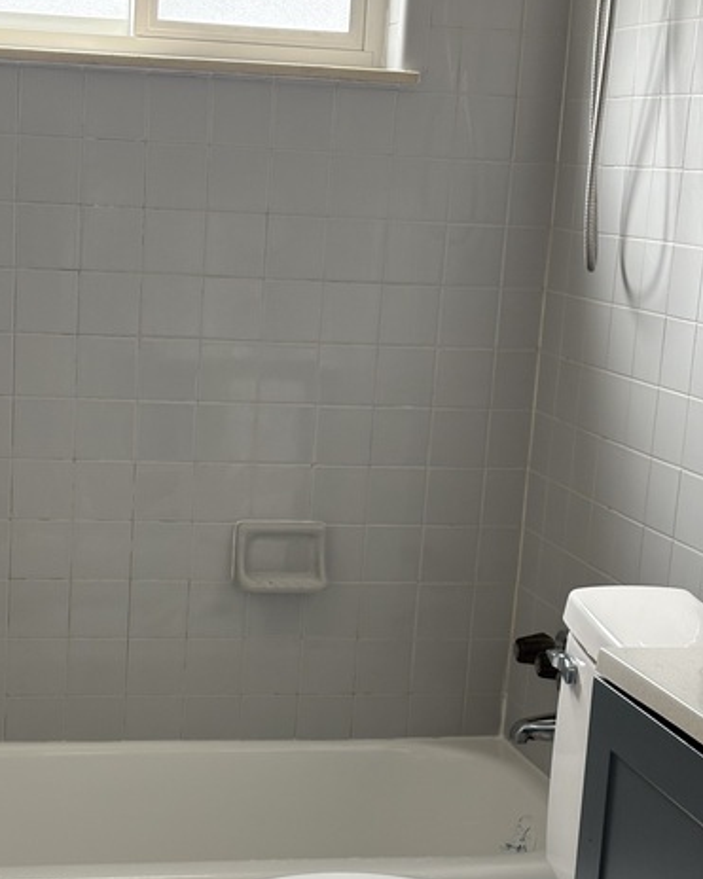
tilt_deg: -13.3
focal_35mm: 73
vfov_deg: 25.9
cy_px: 607
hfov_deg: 20.9
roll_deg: -2.7
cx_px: 239
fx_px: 1899
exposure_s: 1/91
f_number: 1.6
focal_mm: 5.96
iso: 80
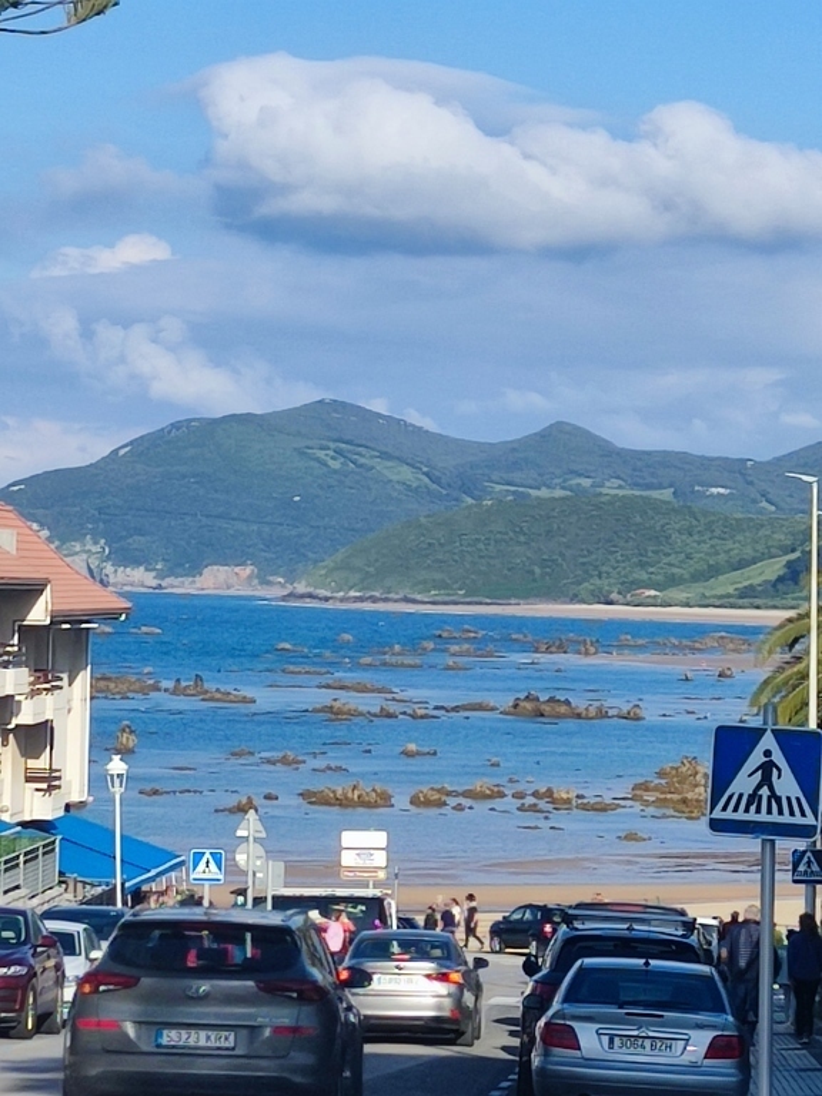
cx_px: 411
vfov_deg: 14.6
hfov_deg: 11.0
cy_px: 548
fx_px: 4274
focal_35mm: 135
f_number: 1.79
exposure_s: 1/1406
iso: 50
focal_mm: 4.71
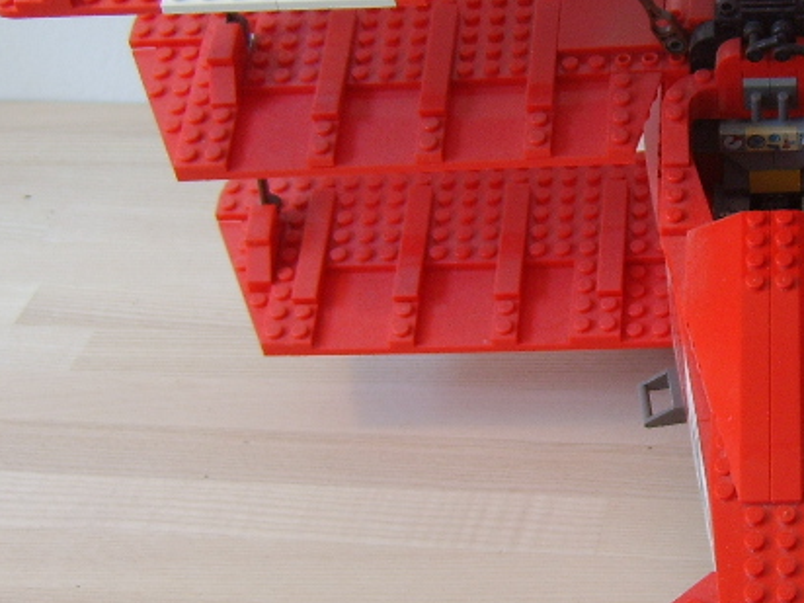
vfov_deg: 19.1
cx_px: 759
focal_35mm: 77
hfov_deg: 24.4
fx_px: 1788
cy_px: 248
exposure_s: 1/42
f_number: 2.7
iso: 100
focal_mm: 8.13
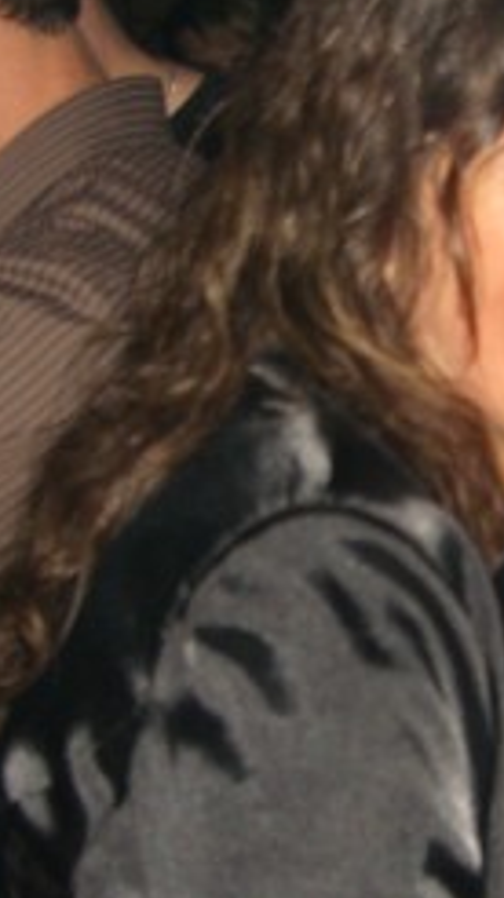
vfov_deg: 21.1
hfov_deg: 11.9
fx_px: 2405
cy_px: 544
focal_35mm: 101
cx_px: 467
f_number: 2.8
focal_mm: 7.9
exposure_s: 1/60
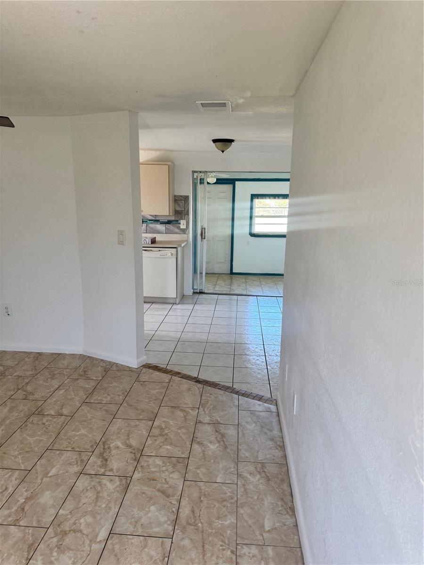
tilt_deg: -12.2
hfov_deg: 56.8
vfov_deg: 71.6
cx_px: 212
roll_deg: +0.1
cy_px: 282
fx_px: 392
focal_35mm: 24
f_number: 1.78
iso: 200
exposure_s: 1/121
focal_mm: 6.76
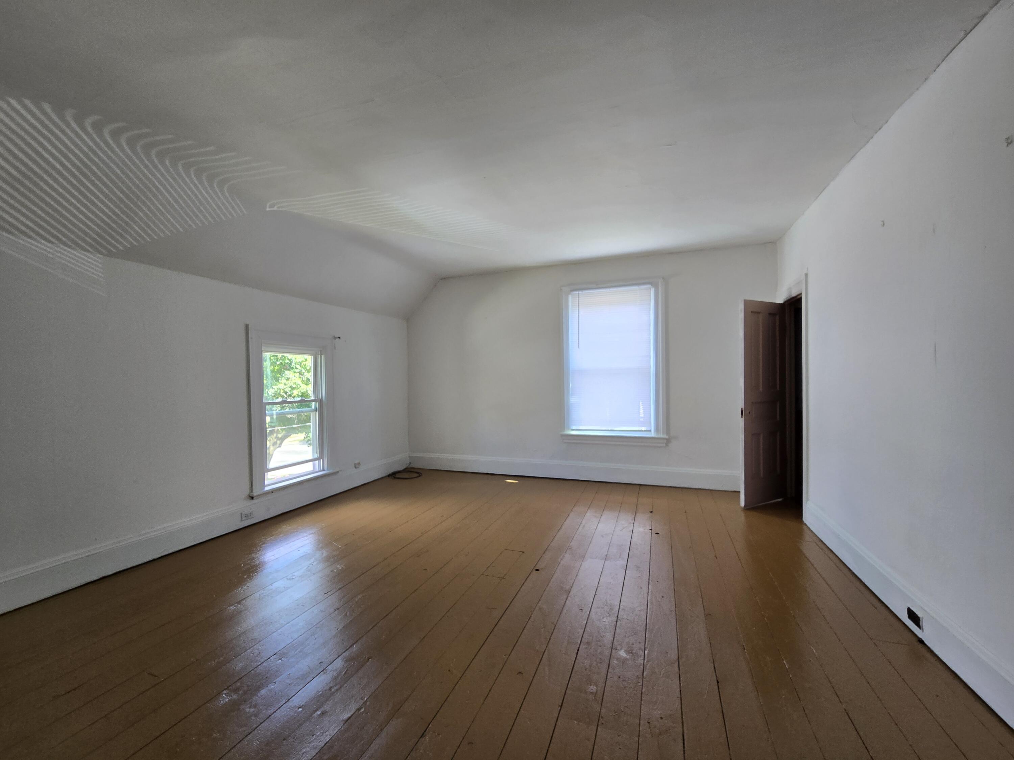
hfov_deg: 106.2
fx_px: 381
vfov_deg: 89.9
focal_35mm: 13
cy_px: 380
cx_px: 507
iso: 50
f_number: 2.2
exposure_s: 1/60
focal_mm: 2.2
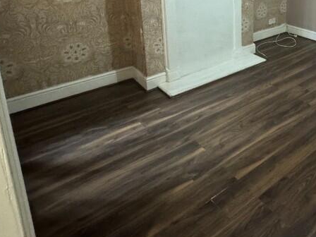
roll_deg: -1.5
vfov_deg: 39.7
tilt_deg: -12.8
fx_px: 292
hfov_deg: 50.5
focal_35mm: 32
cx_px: 284
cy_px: 9
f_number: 2.2
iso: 1000
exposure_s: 1/50
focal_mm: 2.22
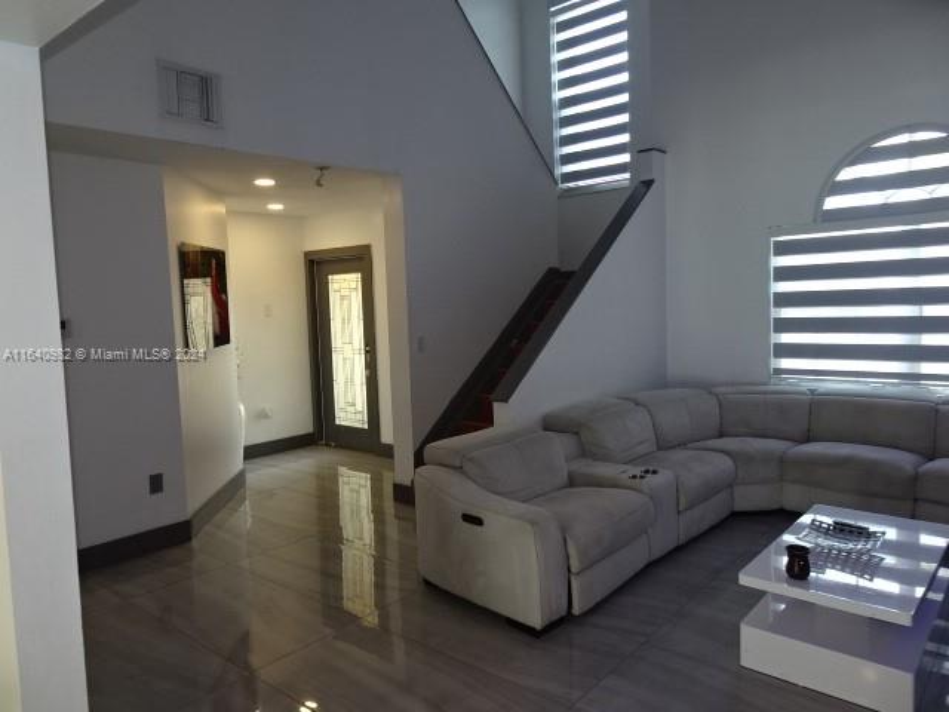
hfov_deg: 71.6
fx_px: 658
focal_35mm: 24
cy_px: 356
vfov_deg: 56.8
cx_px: 474
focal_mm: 4.1
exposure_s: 1/30
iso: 80
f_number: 3.5
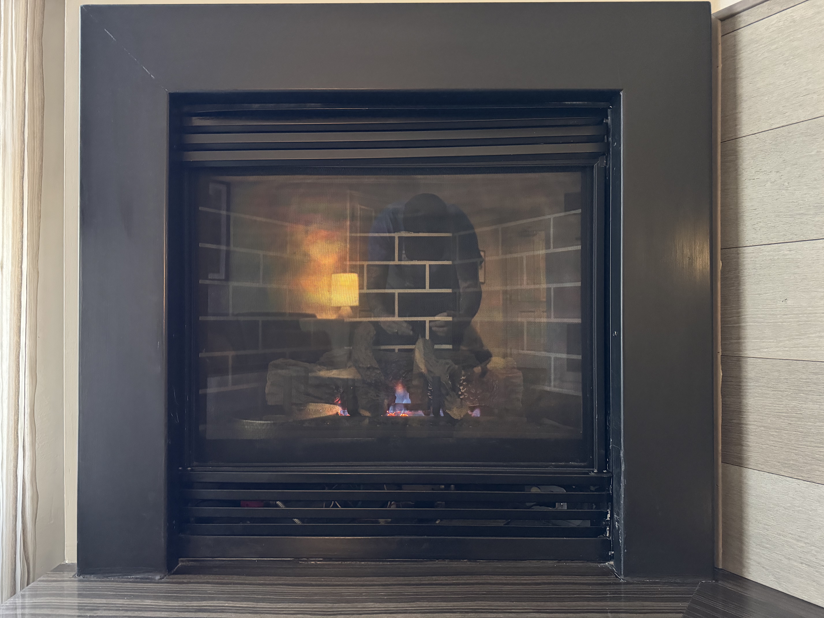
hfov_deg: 71.6
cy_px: 309
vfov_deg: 56.8
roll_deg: -0.1
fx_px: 571
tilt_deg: +0.0
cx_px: 412
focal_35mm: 24
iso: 1000
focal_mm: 6.76
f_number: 1.78
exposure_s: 1/30
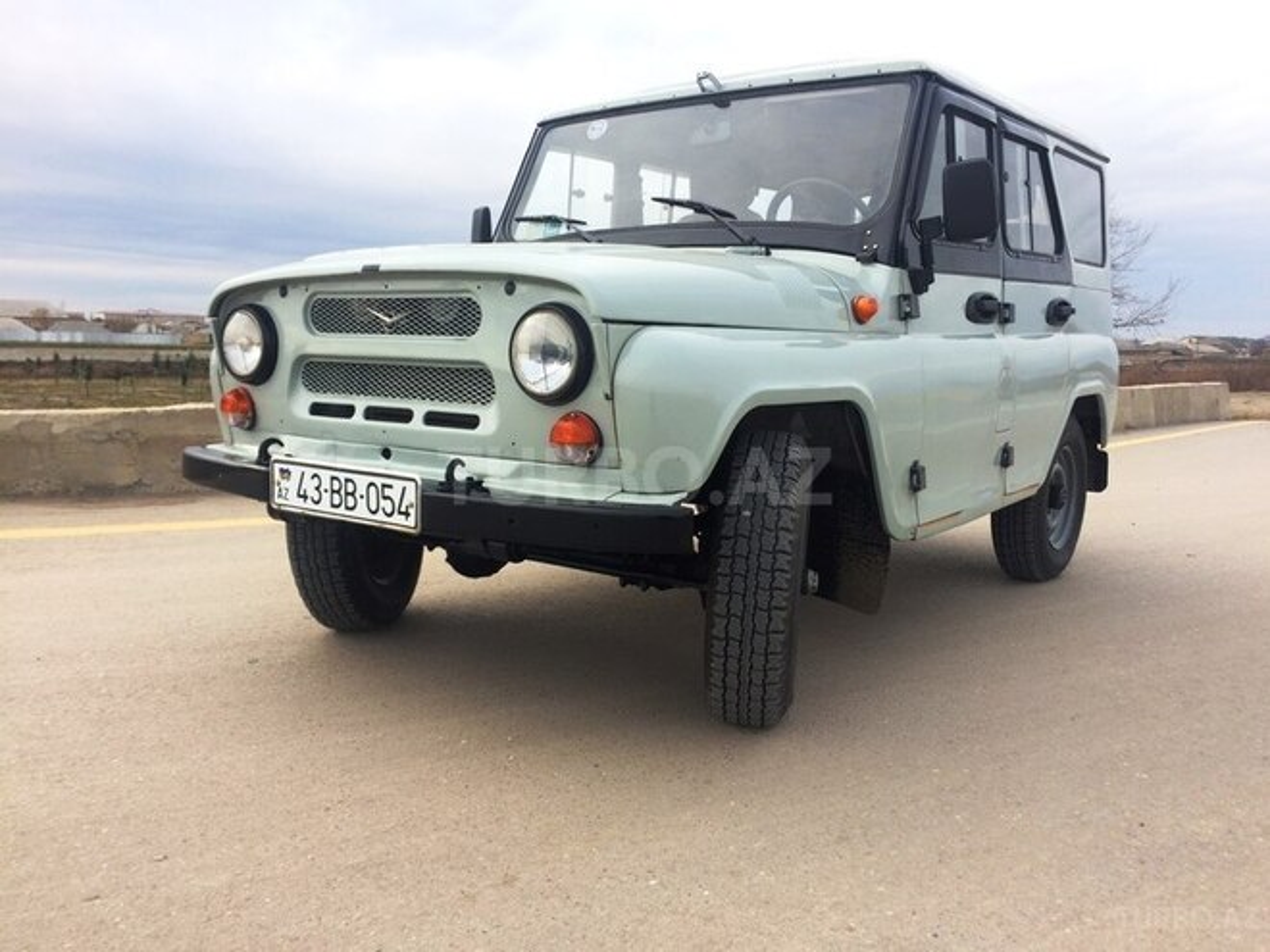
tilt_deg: -8.2
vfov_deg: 48.2
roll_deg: -0.7
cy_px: 476
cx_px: 635
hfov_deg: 61.7
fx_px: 1064
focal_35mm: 29
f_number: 2.2
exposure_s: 1/631
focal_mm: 4.15
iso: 32
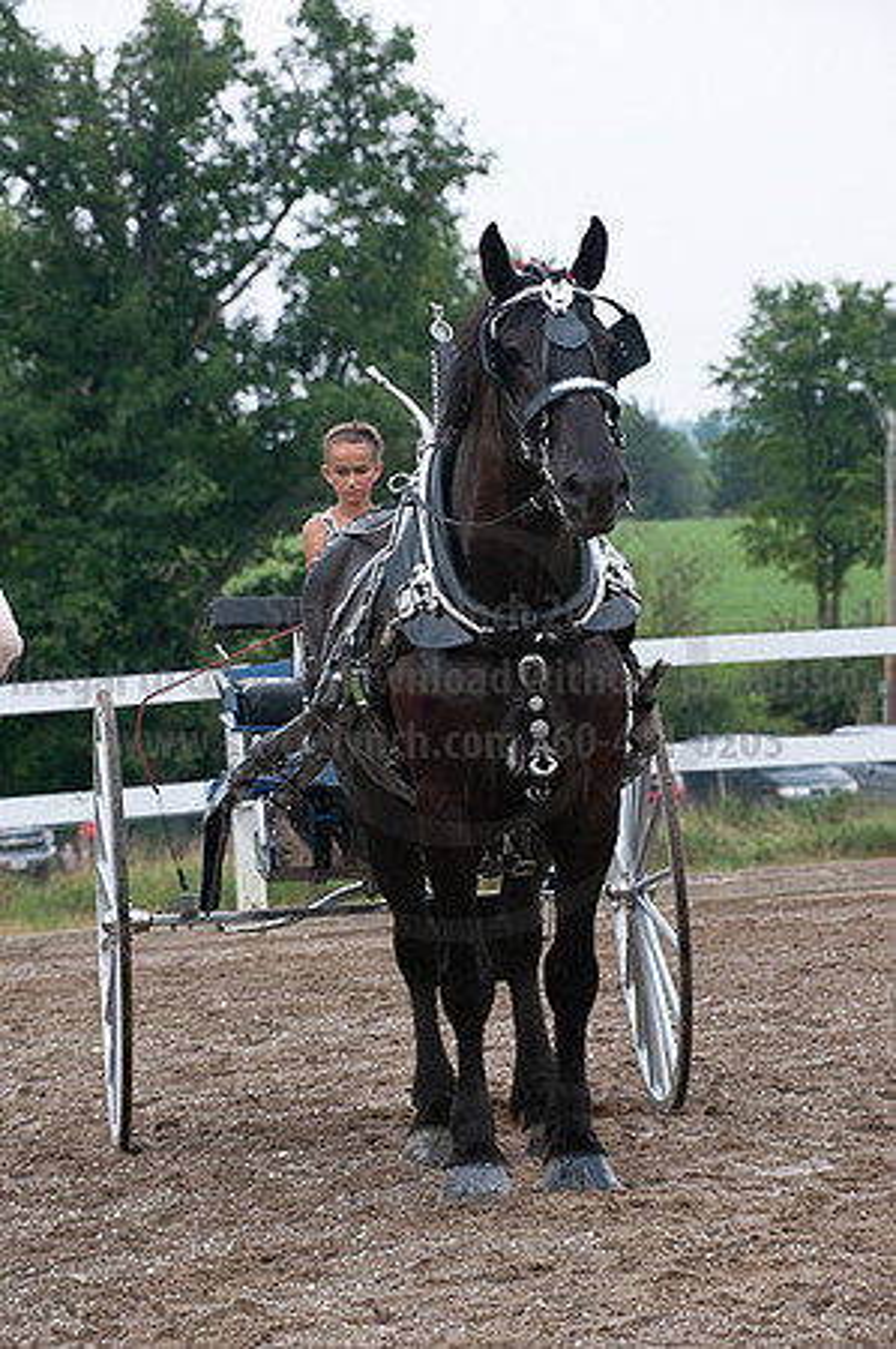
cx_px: 448
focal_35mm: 160
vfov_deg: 12.9
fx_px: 5987
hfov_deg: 8.6
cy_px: 674
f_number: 5.6
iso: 1800
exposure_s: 1/1000
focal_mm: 160
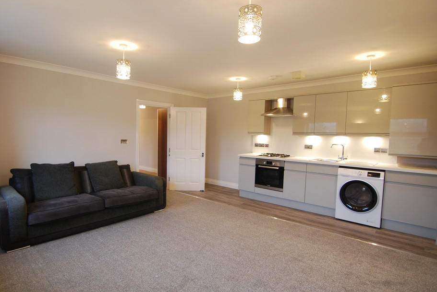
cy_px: 154
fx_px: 226
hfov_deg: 88.0
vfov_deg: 65.9
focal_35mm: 19
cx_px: 199
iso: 450
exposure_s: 1/30
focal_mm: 11
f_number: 2.8
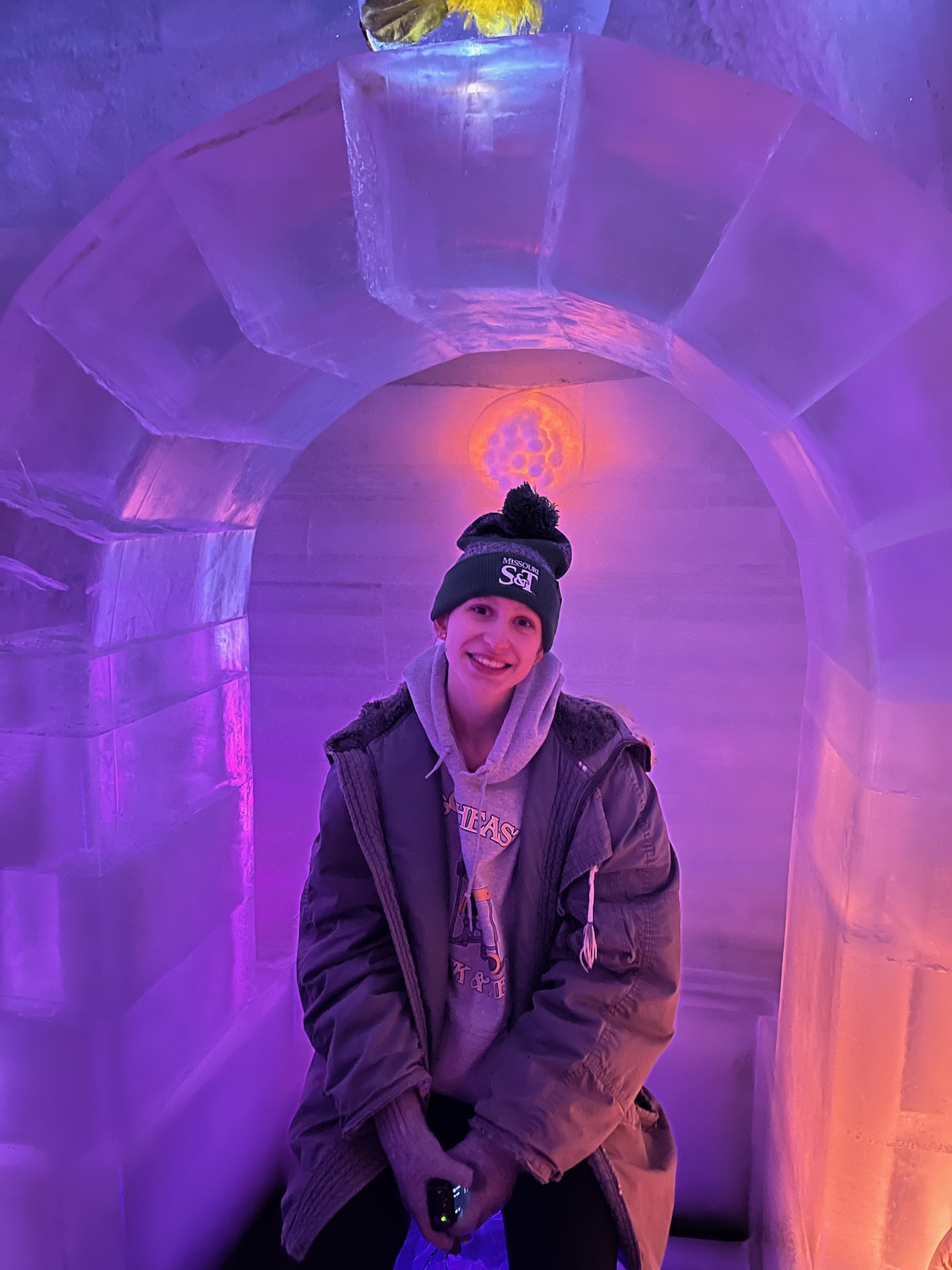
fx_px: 953
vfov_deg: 67.3
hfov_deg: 53.1
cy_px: 635
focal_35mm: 26
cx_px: 476
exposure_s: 1/15
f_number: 1.6
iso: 1600
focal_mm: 5.1
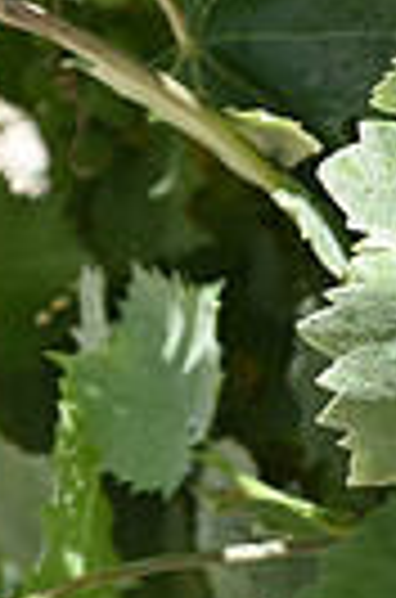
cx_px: 335
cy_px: -589
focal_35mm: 328
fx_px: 5440
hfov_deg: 4.2
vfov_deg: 6.1
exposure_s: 1/320
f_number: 9
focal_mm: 75
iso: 250
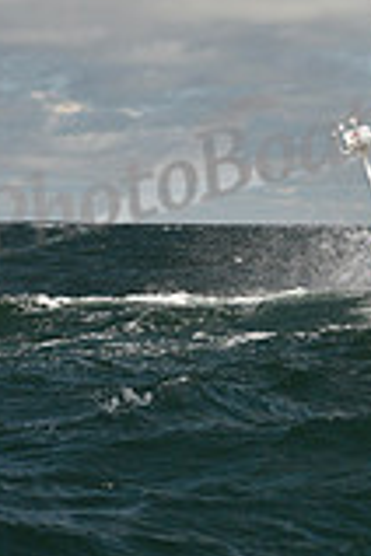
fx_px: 3957
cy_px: -416
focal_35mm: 256
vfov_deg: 7.8
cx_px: 653
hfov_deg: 5.3
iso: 320
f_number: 6.3
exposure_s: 1/800
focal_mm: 70
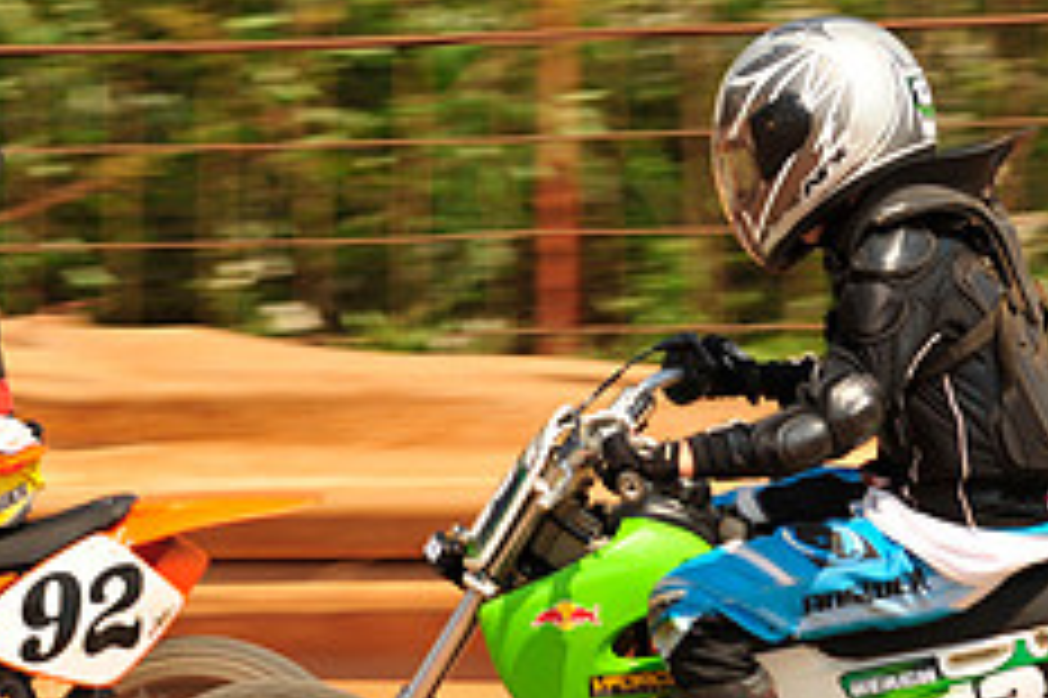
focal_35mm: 498
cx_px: 58
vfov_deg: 2.8
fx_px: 14487
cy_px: 531
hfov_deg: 4.1
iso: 200
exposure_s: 1/400
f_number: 9
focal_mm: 200
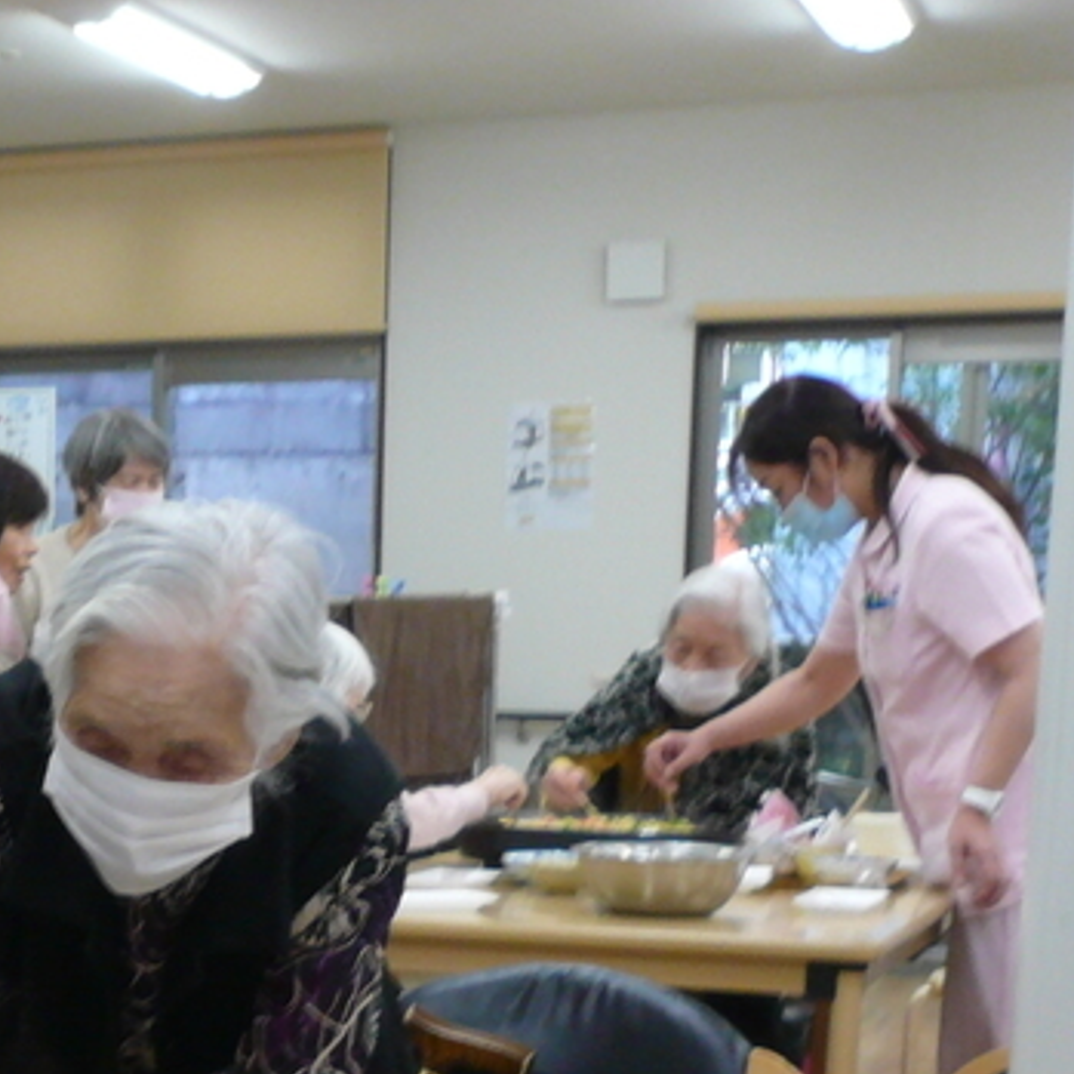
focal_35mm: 85
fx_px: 2984
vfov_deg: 19.0
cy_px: 1354
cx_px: -283
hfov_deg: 19.0
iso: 100
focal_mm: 4.6
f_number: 2.8
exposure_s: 1/30
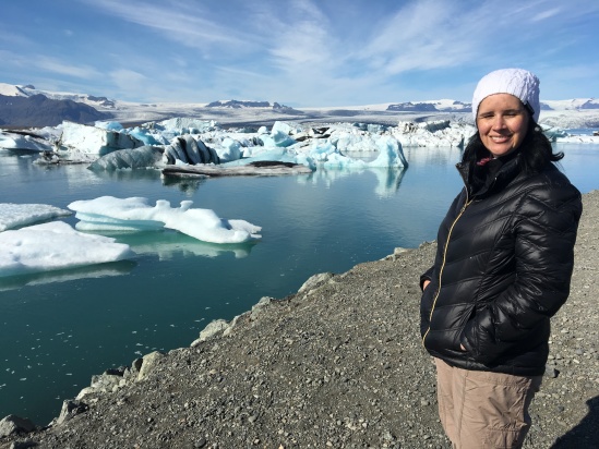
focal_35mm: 29
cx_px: 300
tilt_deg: -10.7
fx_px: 502
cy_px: 224
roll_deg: +0.4
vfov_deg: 48.2
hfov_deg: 61.6
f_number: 2.2
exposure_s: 1/2959
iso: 25
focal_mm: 4.15
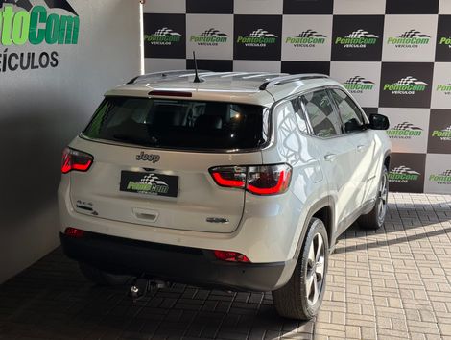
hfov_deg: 39.6
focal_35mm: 48
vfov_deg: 30.3
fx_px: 626
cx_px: 226
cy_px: 170
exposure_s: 1/503
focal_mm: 6.76
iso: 64
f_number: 1.78
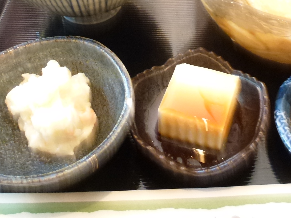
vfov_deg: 31.2
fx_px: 378
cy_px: 37
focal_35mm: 45
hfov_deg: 41.7
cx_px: 187
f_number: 3.3
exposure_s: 1/4
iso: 400
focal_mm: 4.3
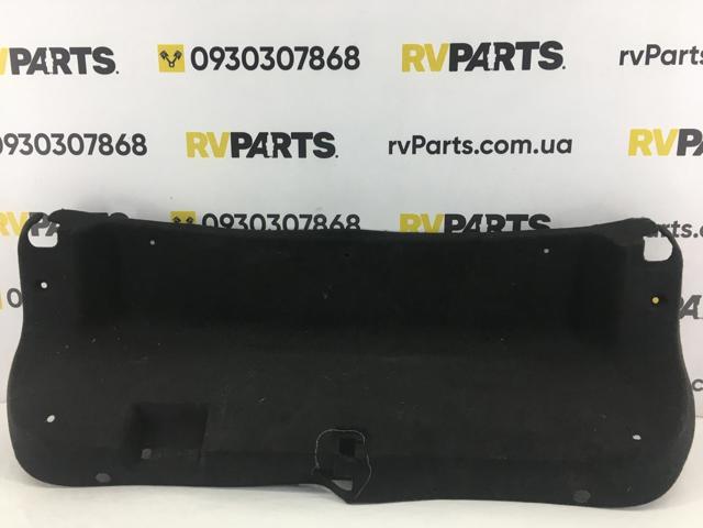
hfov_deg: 61.7
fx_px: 589
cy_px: 264
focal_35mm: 29
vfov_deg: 48.2
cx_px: 352
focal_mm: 4.15
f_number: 2.2
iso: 25
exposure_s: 1/33
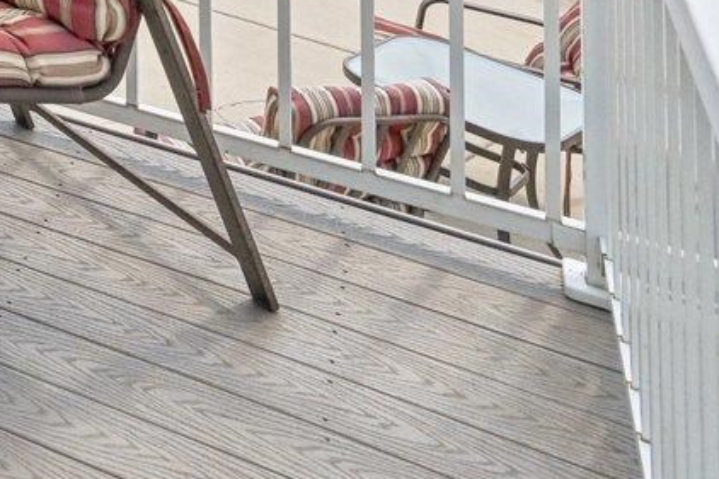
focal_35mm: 68
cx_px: -734
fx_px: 1358
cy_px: -632
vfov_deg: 14.3
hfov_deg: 18.5
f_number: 8
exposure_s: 1/1600
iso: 400
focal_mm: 14
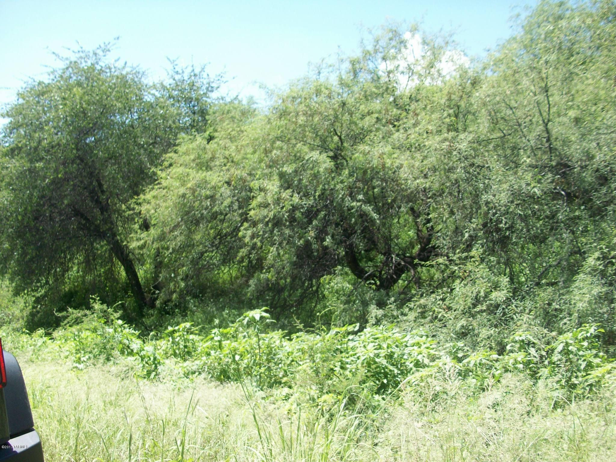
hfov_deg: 54.0
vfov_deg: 41.8
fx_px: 605
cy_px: 231
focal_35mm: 34
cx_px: 308
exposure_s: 1/389
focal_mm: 5.7
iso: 64
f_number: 2.8
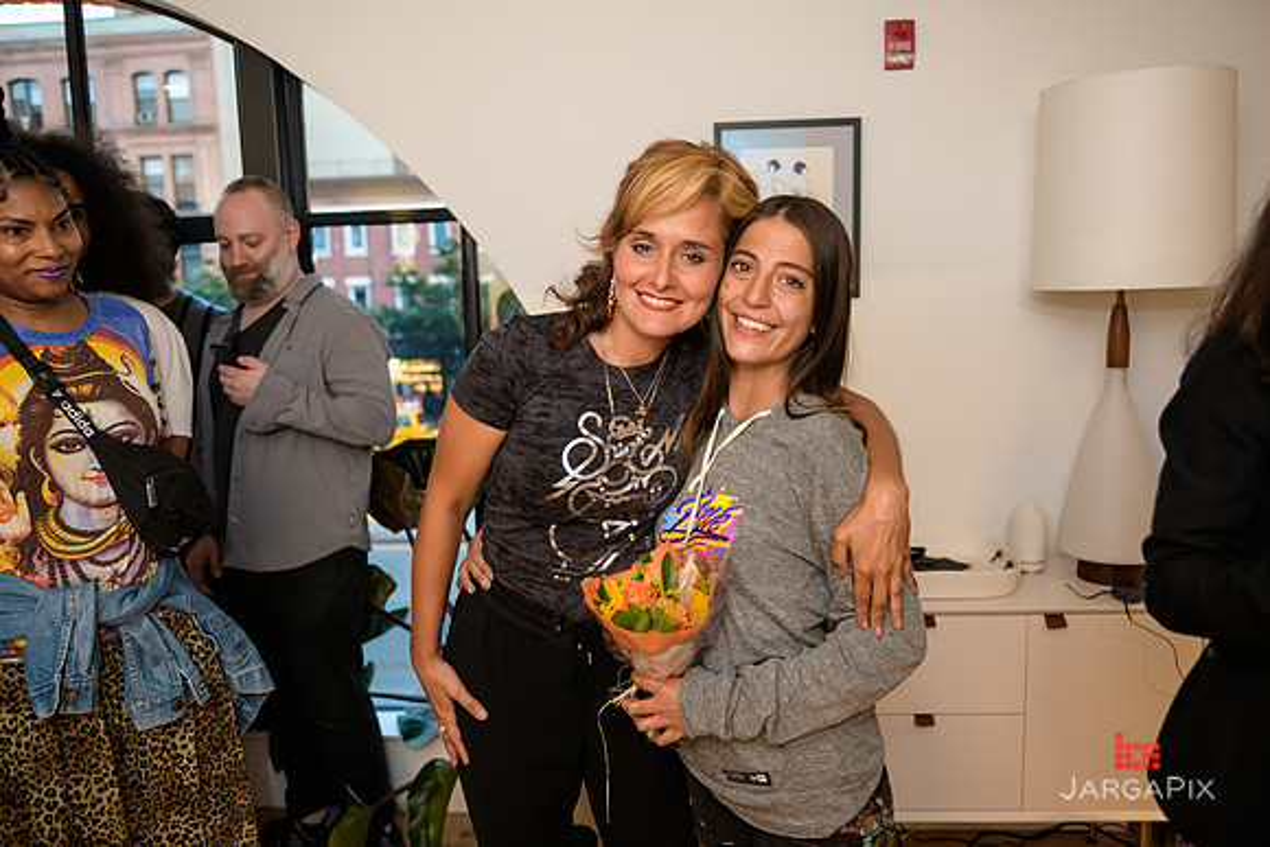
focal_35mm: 27
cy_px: 424
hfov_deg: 67.4
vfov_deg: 48.0
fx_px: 953
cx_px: 635
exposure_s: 1/125
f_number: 3.2
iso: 800
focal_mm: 27
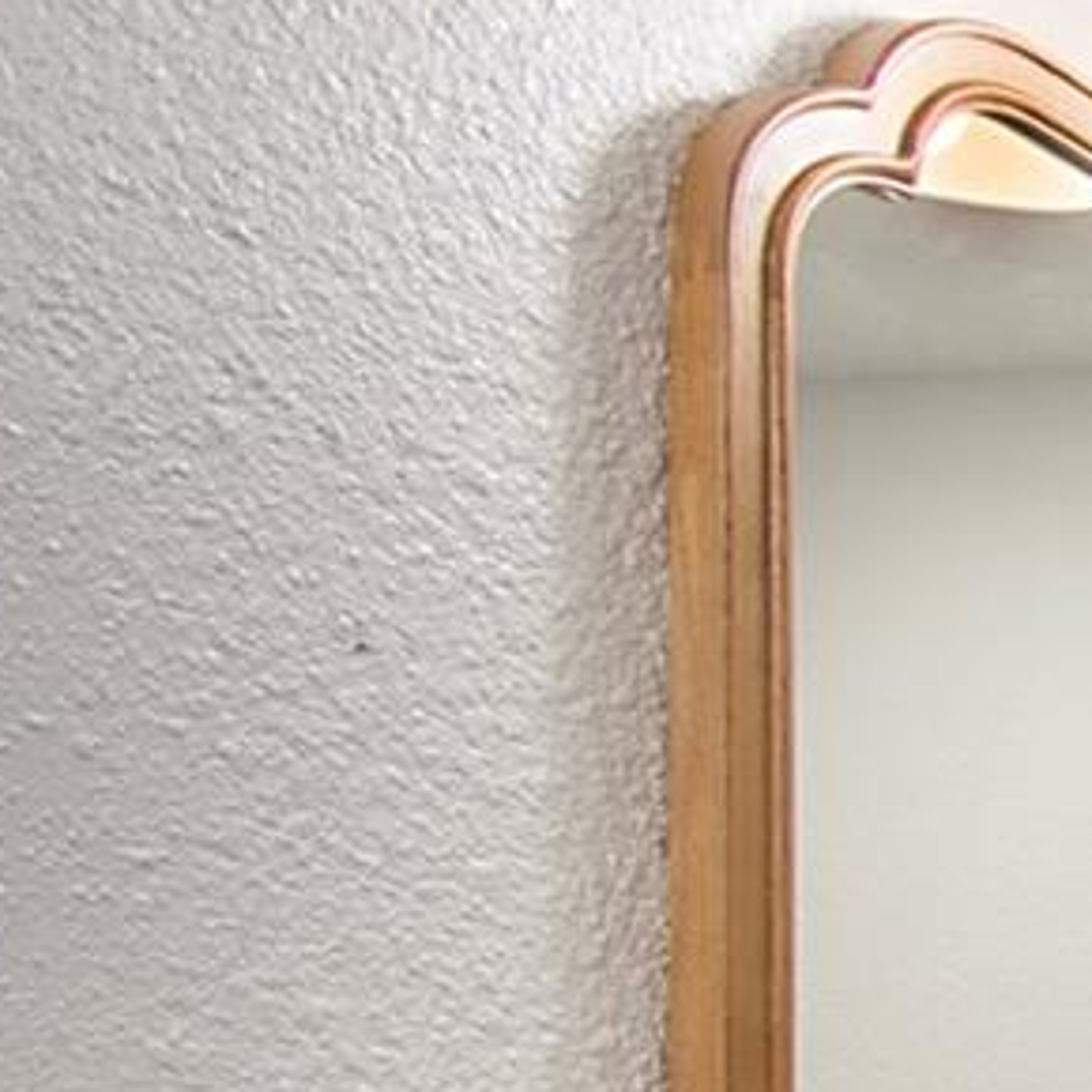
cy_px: 1870
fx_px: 3212
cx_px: 3799
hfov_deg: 9.7
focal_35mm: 90
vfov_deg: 16.6
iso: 100
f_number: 8
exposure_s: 1/15
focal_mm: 10
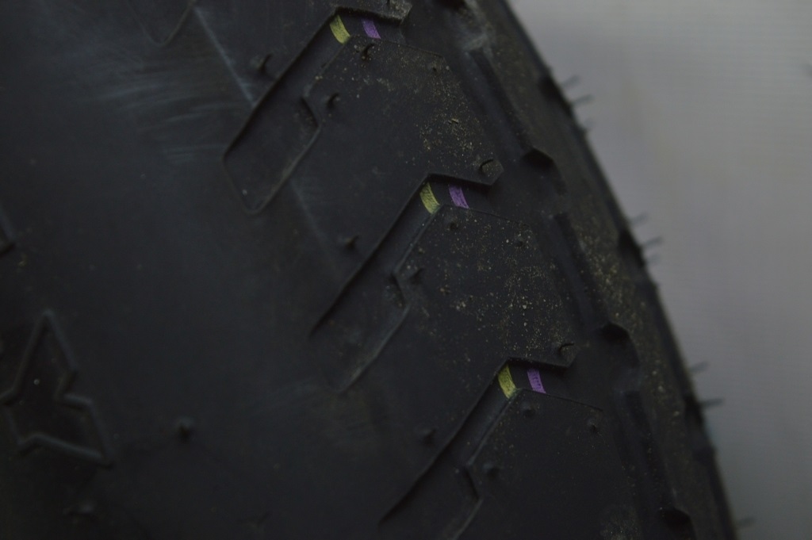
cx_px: 406
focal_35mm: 82
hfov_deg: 24.6
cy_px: 270
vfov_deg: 16.5
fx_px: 1859
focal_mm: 55
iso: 400
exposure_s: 1/80
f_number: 5.6
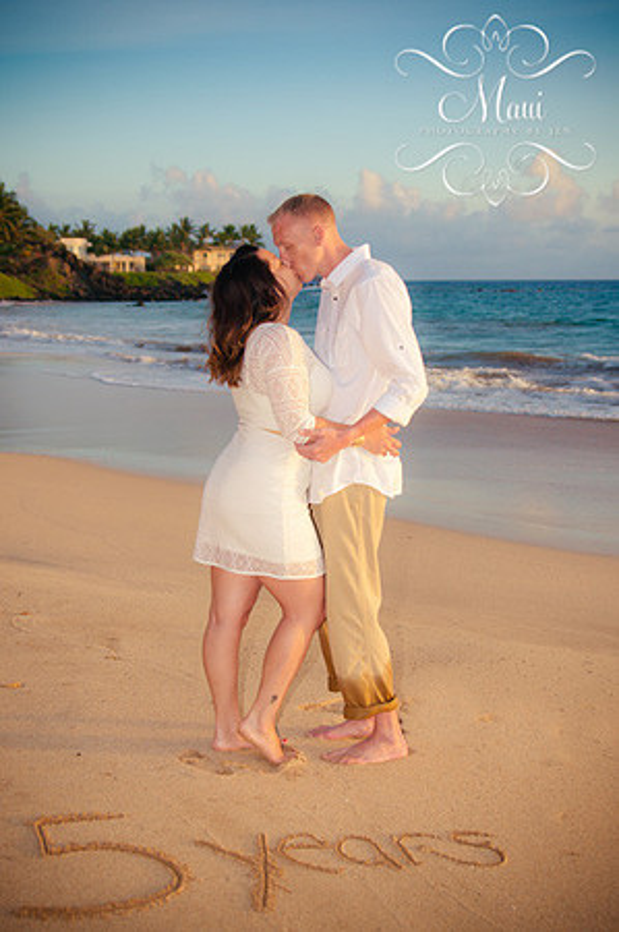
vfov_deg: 41.2
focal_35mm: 48
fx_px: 1241
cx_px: 310
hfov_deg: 28.0
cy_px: 466
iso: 200
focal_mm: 32
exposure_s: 1/500
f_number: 2.8
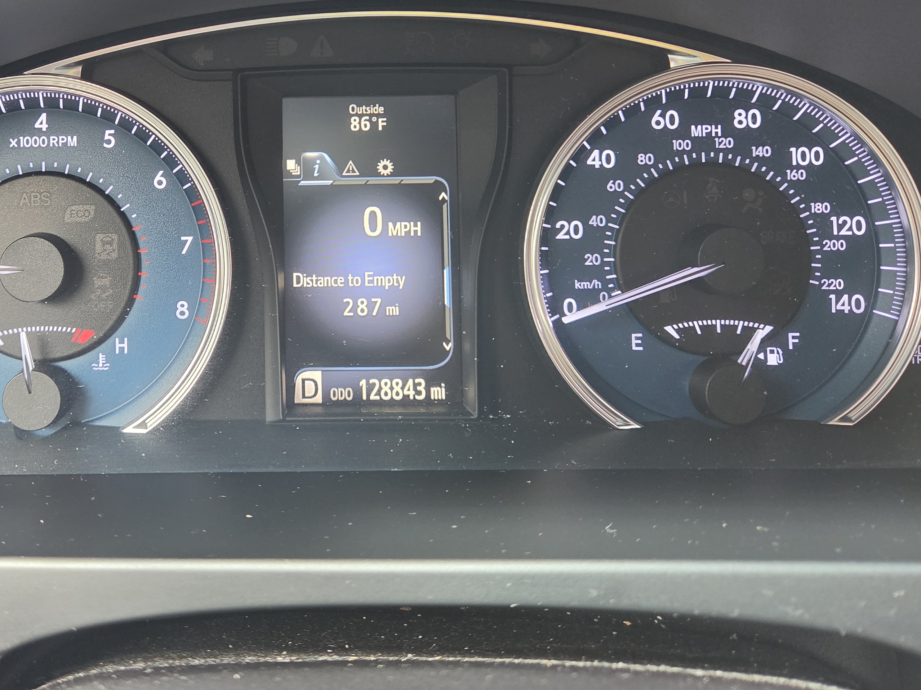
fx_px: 958
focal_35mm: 36
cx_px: 251
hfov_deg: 49.7
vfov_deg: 38.5
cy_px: 163
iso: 400
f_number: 1.8
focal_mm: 5.4
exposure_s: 1/120
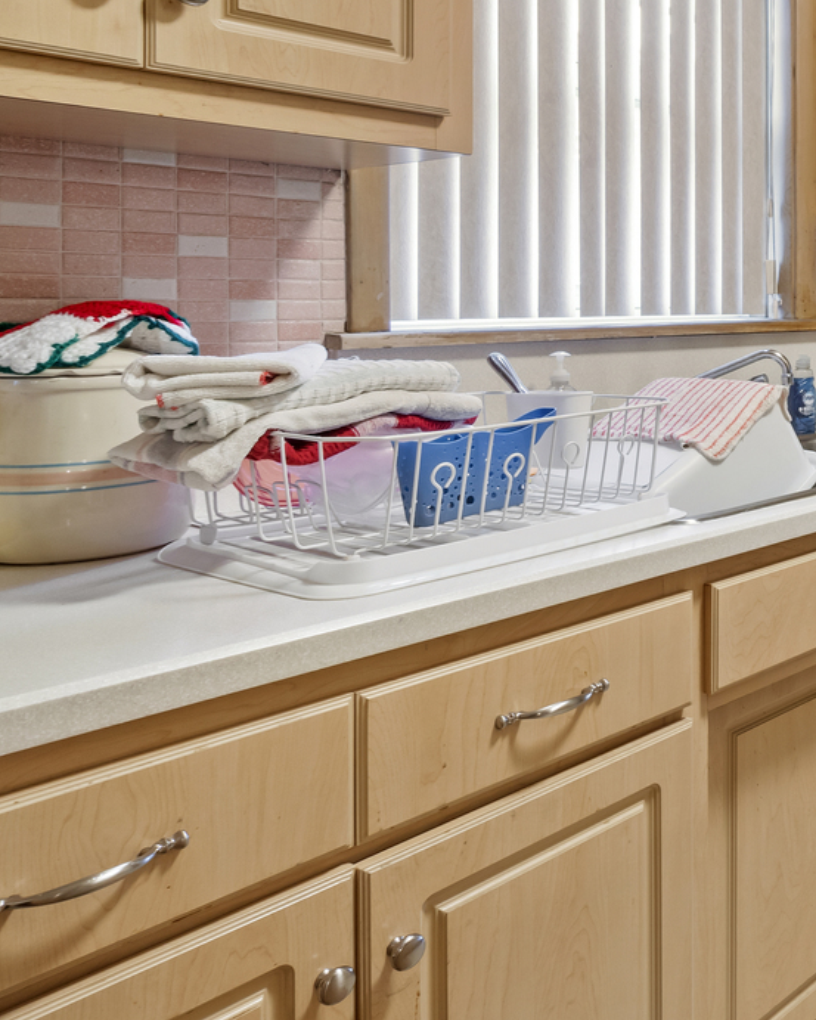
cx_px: 1052
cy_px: 317
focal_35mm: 33
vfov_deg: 52.9
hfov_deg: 33.2
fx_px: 996
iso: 400
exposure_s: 1/1.67
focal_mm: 10
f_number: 9
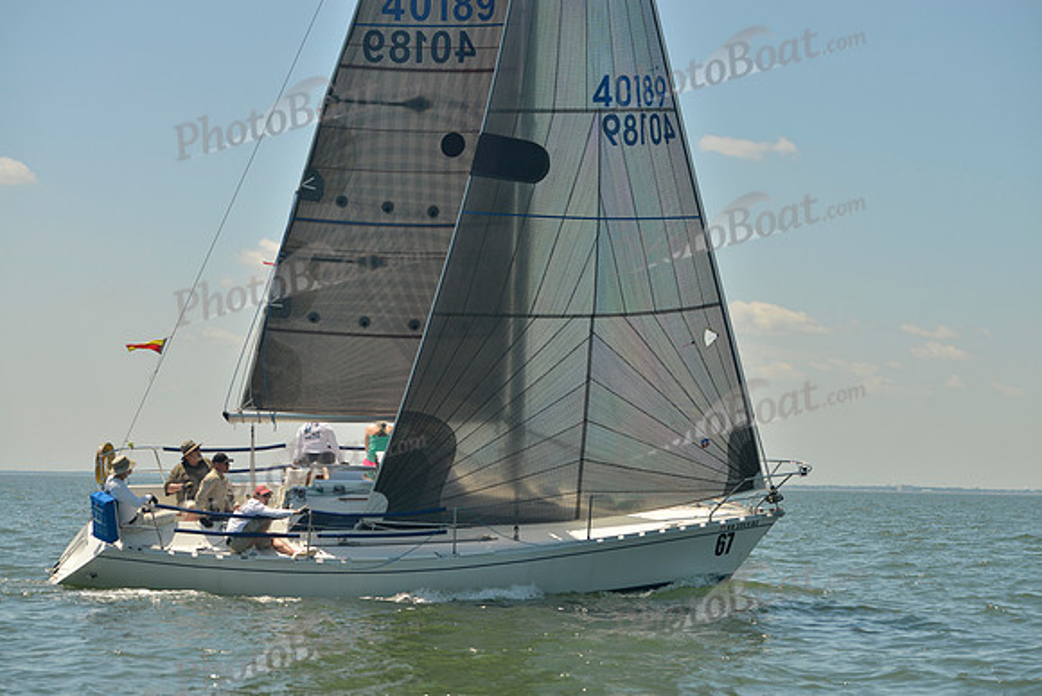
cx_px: 521
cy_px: 348
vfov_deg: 16.7
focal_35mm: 82
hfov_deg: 24.8
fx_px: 2374
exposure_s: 1/640
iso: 200
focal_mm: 82
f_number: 6.3
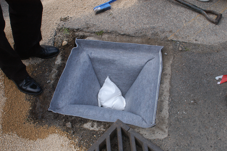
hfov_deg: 46.4
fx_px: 265
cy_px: 76
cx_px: 114
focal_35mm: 42
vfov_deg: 31.8
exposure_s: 1/500
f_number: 11
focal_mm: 28
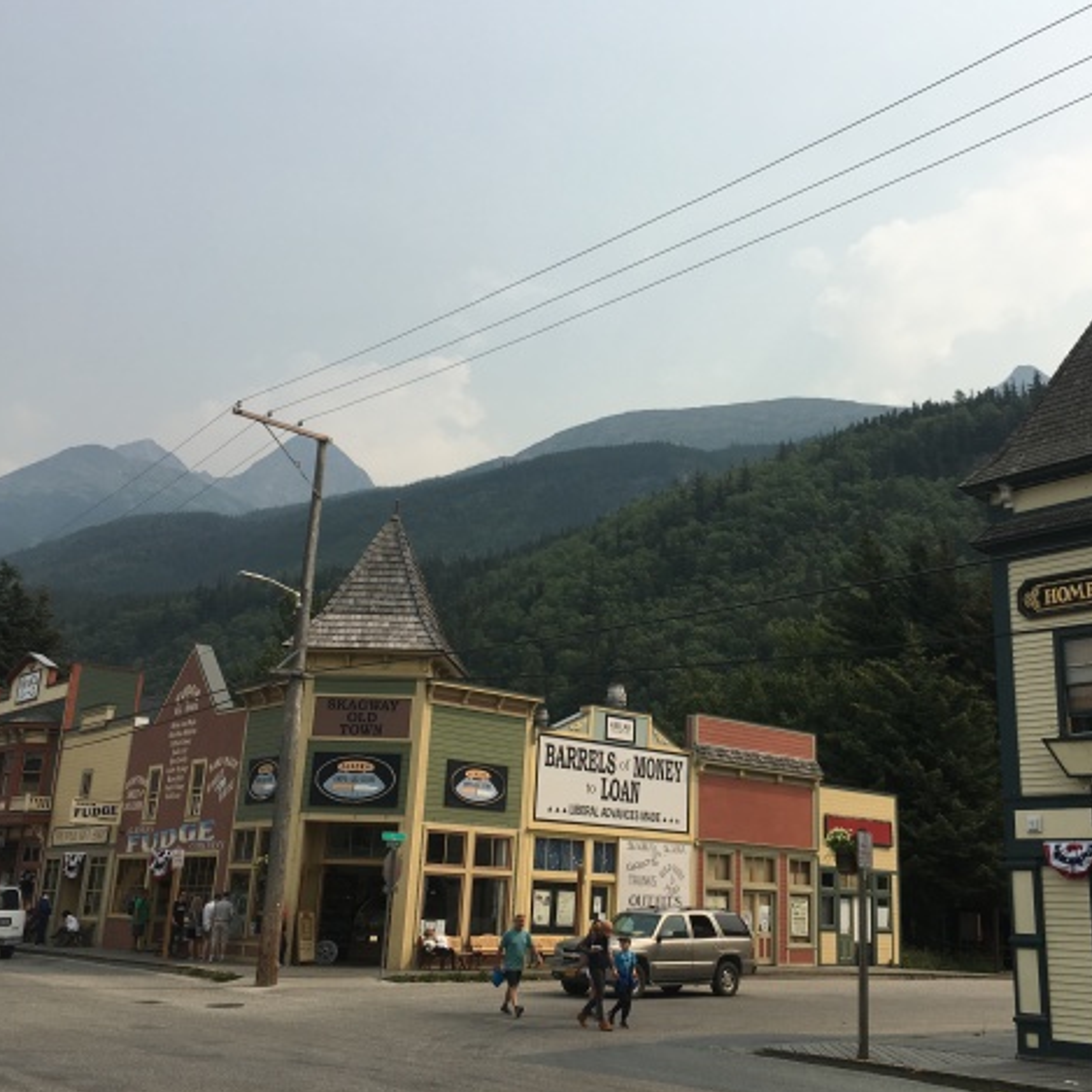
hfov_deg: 46.9
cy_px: 545
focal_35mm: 35
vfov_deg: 47.2
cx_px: 657
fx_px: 1249
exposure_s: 1/2404
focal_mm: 4.15
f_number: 2.2
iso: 25
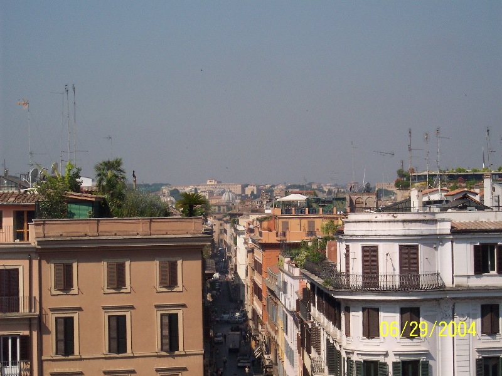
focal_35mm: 114
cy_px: 188
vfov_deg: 13.0
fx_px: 1653
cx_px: 251
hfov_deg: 17.3
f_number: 8
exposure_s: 1/350
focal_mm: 24
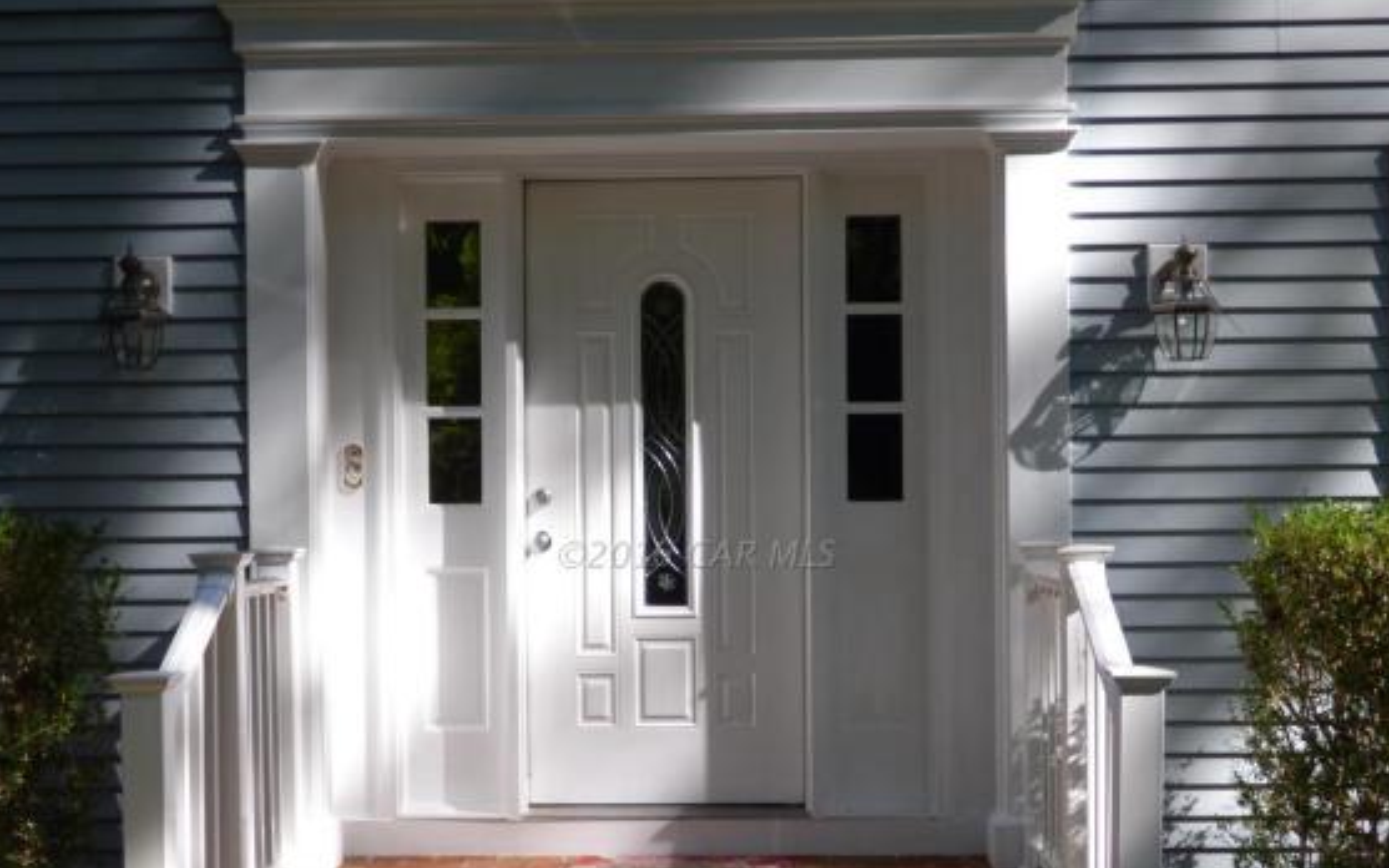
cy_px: 554
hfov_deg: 35.7
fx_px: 2158
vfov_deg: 22.7
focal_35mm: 57
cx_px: 696
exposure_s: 1/200
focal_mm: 7.07
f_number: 3.6
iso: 100
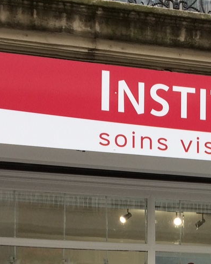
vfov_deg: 19.2
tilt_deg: +2.9
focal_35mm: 94
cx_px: 265
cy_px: 317
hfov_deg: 15.7
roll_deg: +1.1
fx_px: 734
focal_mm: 4.15
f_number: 2.2
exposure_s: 1/112
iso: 32
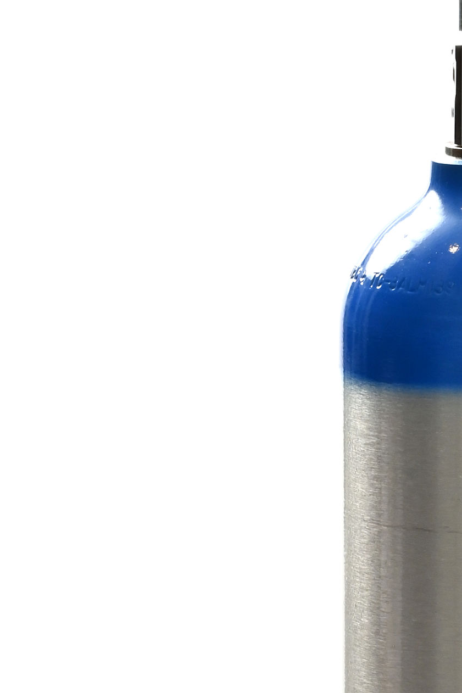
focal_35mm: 180
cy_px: 873
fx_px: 3466
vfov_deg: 11.2
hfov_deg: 7.6
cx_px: 485
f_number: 14
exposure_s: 1/200
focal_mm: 54
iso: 320
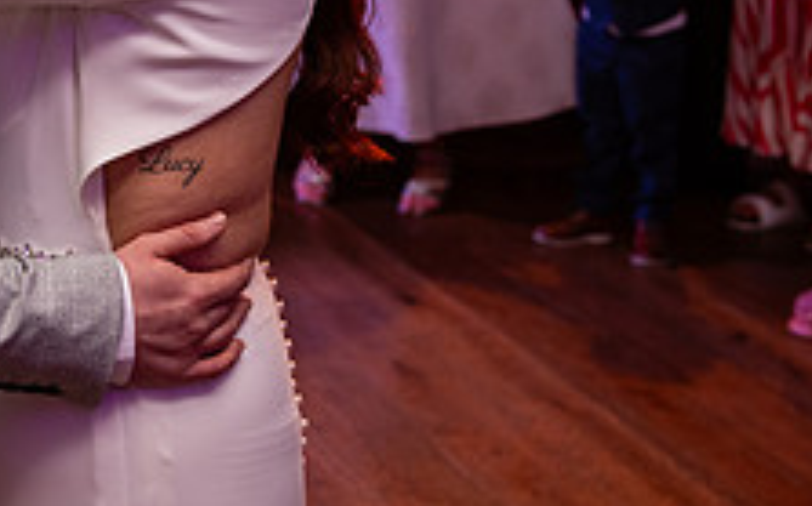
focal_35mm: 106
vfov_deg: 12.0
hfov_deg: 19.1
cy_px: -126
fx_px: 2344
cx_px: -15
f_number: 3.5
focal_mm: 40
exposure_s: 1/160
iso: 500
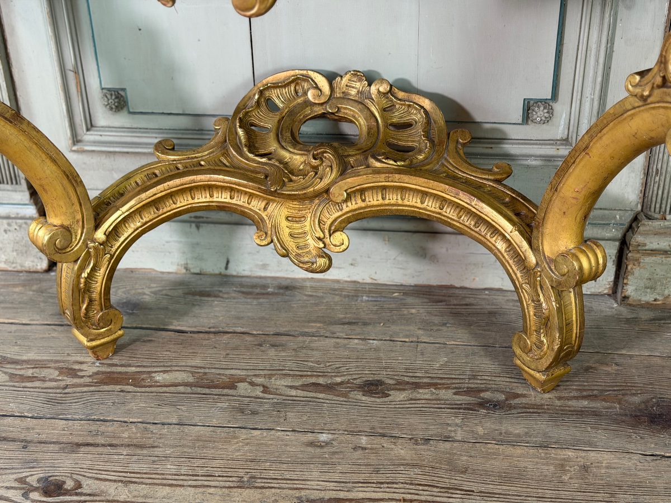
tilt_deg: -28.2
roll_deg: +2.4
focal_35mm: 48
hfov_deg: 39.7
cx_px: 336
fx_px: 930
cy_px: 252
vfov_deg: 30.3
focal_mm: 6.76
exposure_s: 1/50
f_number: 1.78
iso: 200
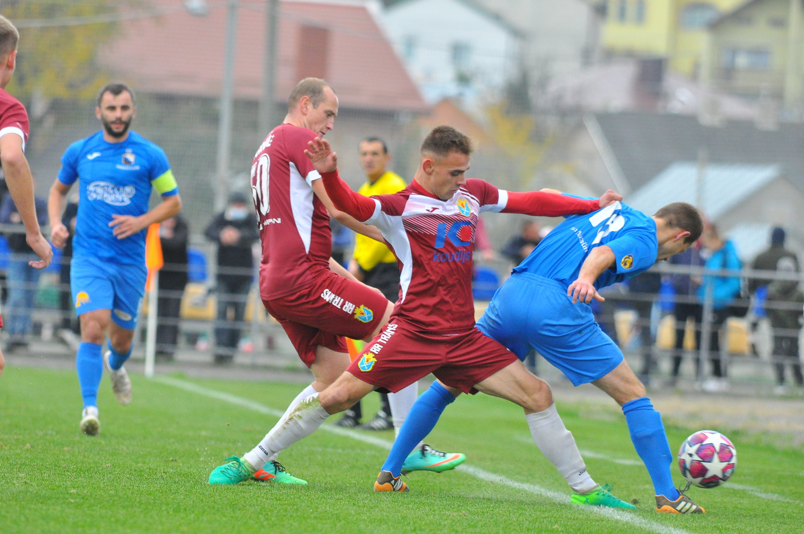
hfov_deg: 3.9
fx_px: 11710
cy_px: 267
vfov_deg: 2.6
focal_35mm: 525
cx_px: 402
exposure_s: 1/750
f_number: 6
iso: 1600
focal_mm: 350
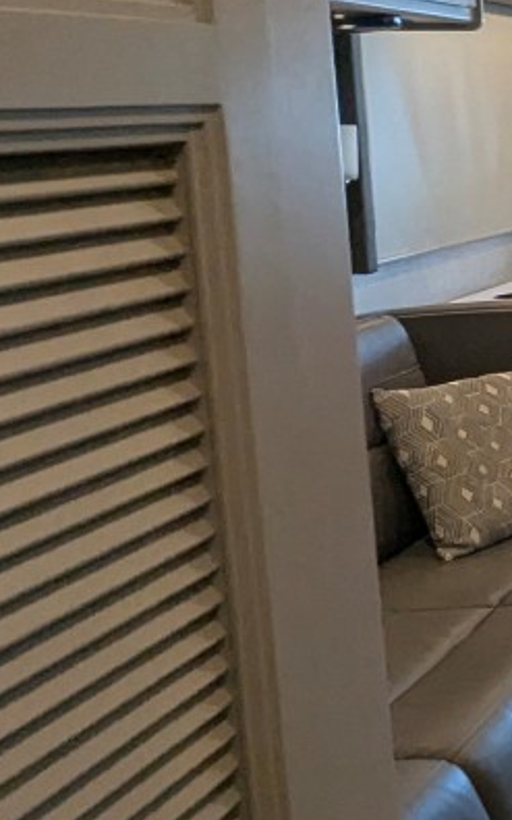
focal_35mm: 60
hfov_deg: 15.9
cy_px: 299
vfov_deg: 33.8
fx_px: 1339
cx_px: 1077
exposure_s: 1/169
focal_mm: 2.35
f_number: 2.2
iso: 228
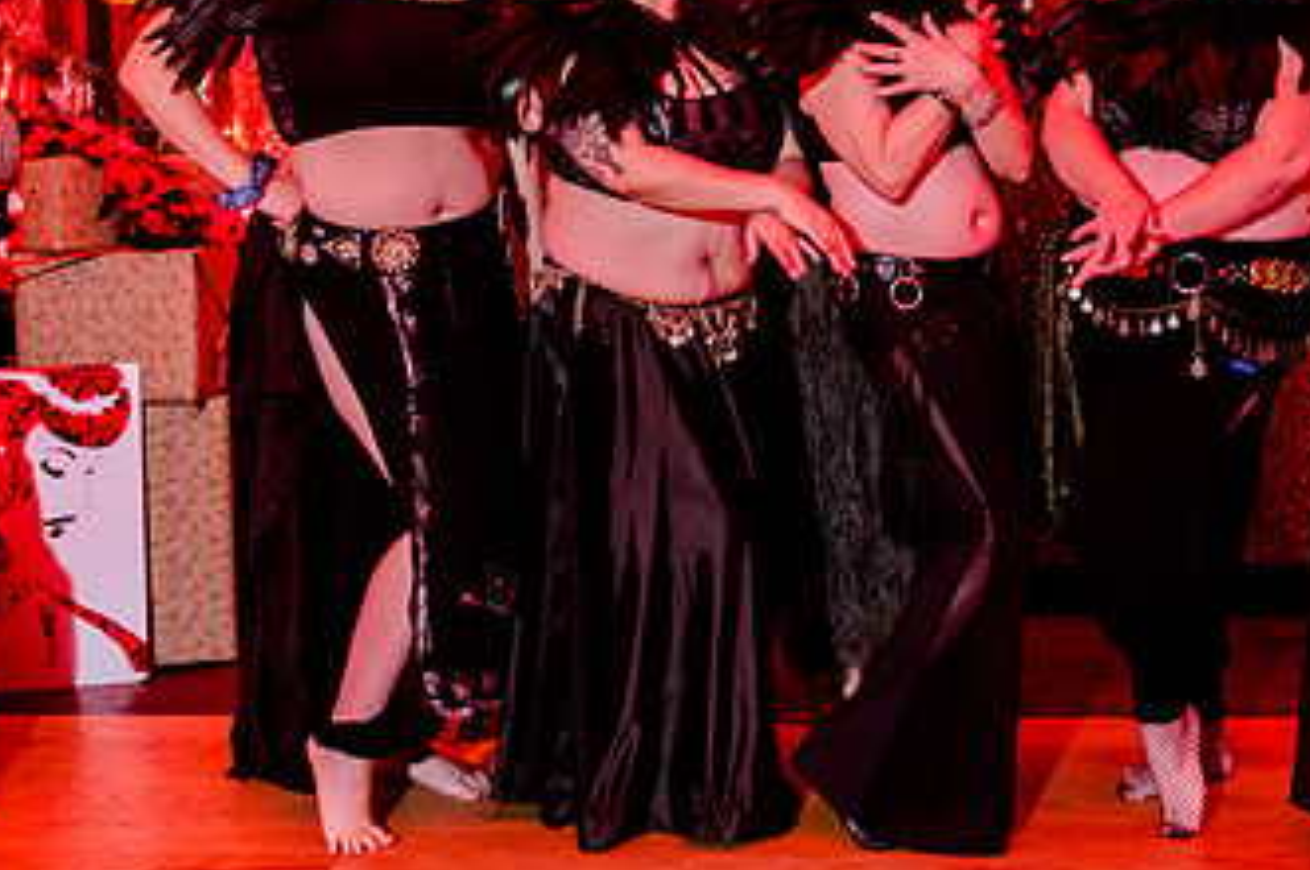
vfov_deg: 21.9
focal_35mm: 61
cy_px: 153
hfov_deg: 32.6
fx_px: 2217
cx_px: 895
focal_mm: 28
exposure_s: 1/60
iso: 5000
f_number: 2.8
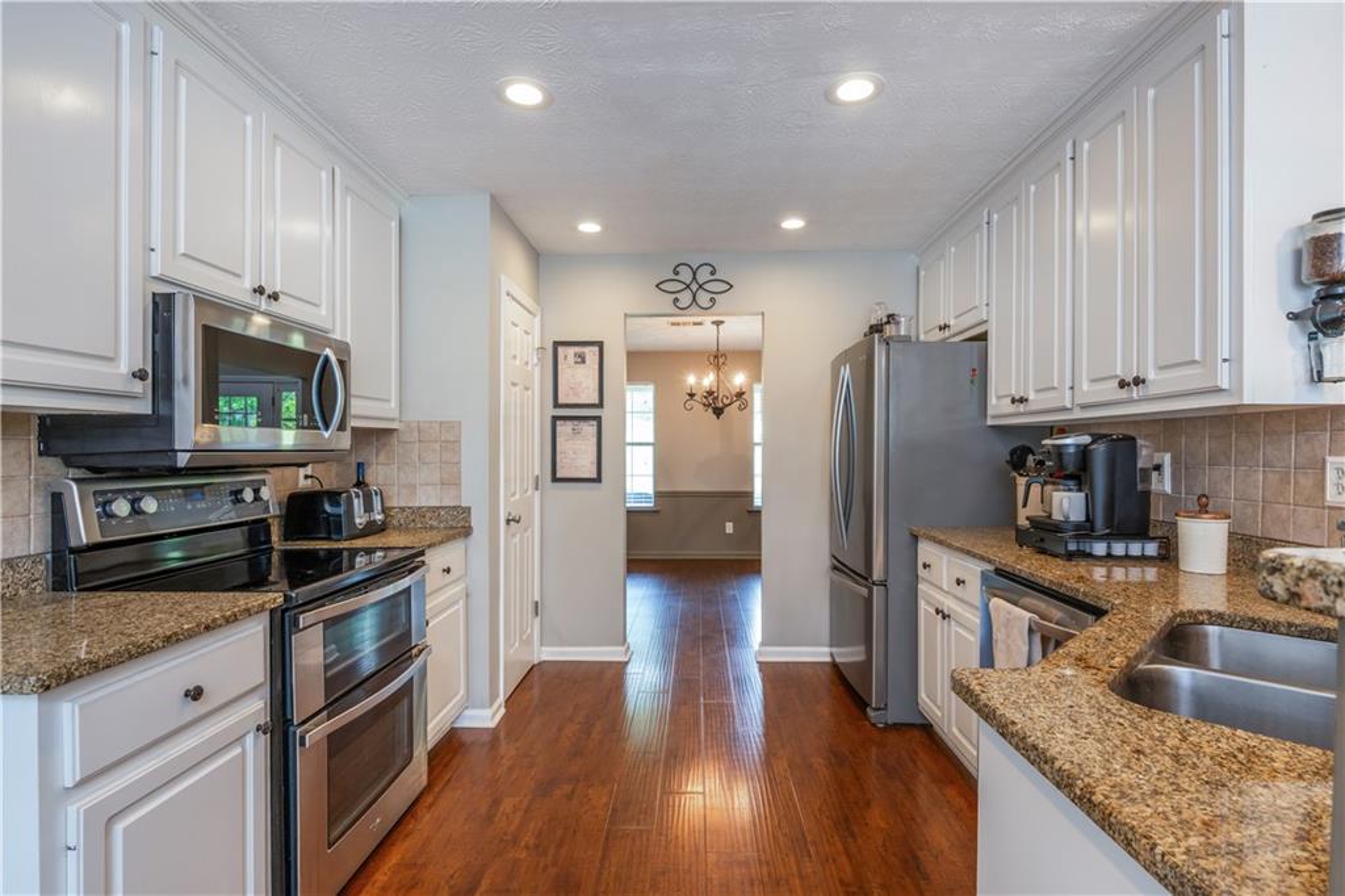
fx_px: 635
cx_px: 672
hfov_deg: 93.3
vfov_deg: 70.4
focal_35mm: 17
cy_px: 448
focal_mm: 17
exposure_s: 1/13
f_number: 10
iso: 800
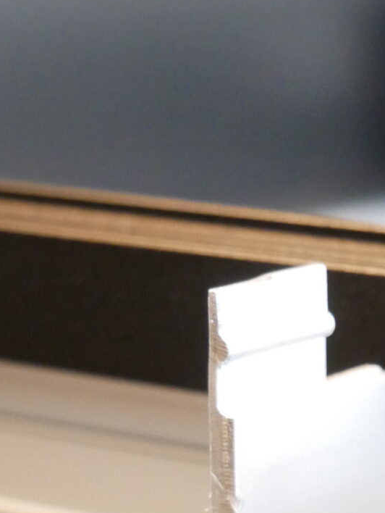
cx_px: 526
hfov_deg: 9.2
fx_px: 2355
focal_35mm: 159
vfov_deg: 12.1
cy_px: 633
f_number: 4.2
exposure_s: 1/60
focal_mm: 22
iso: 2000
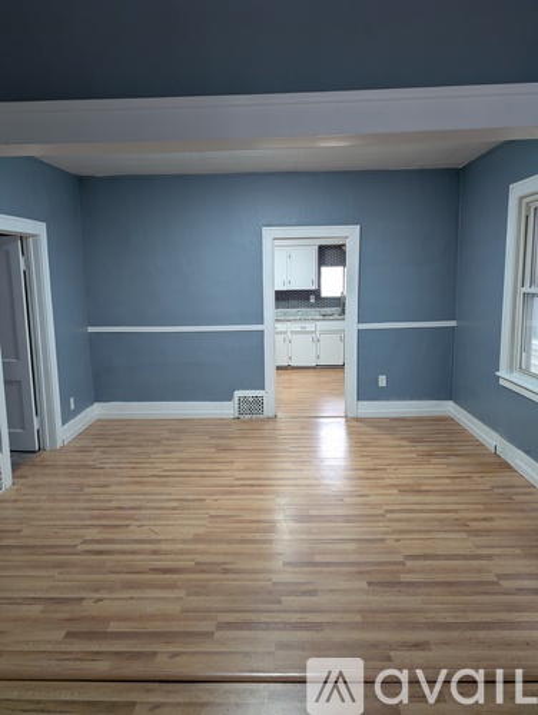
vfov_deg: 71.5
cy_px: 358
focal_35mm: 24
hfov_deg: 56.9
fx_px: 496
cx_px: 269
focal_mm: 6.9
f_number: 1.68
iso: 68
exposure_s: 1/24
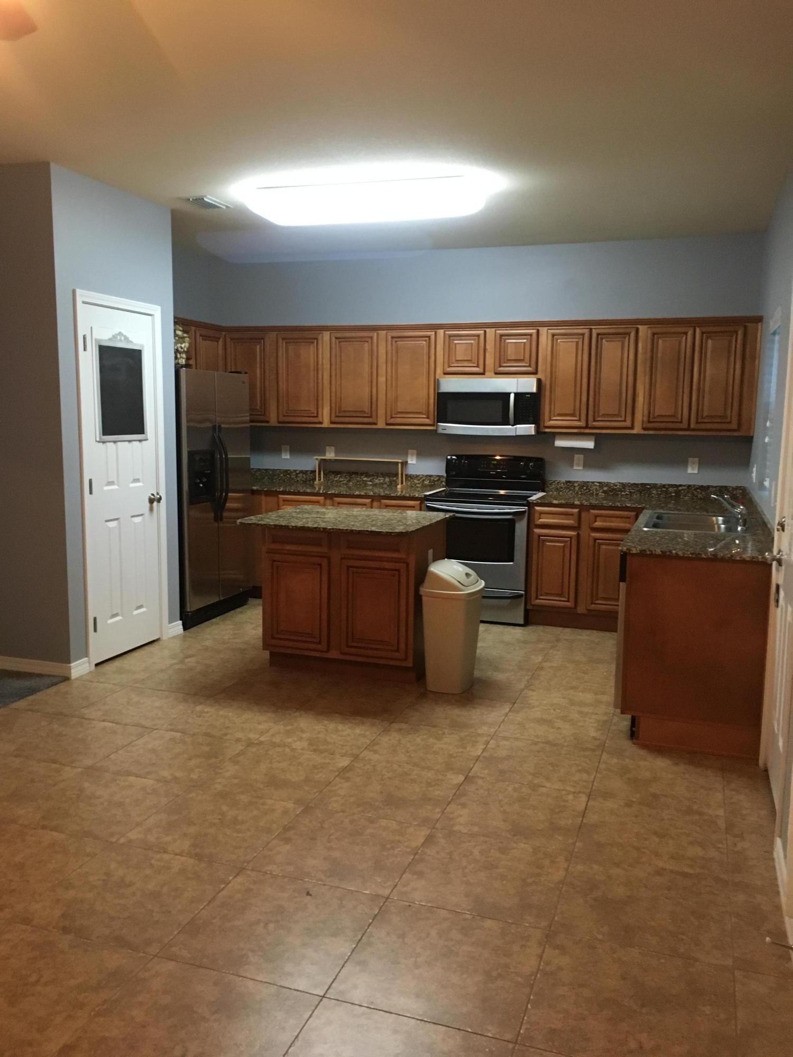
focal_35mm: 29
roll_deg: -0.3
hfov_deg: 48.2
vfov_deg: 61.7
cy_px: 528
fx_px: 886
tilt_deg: -7.7
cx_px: 396
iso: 200
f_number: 2.2
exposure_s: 1/30
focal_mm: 4.15
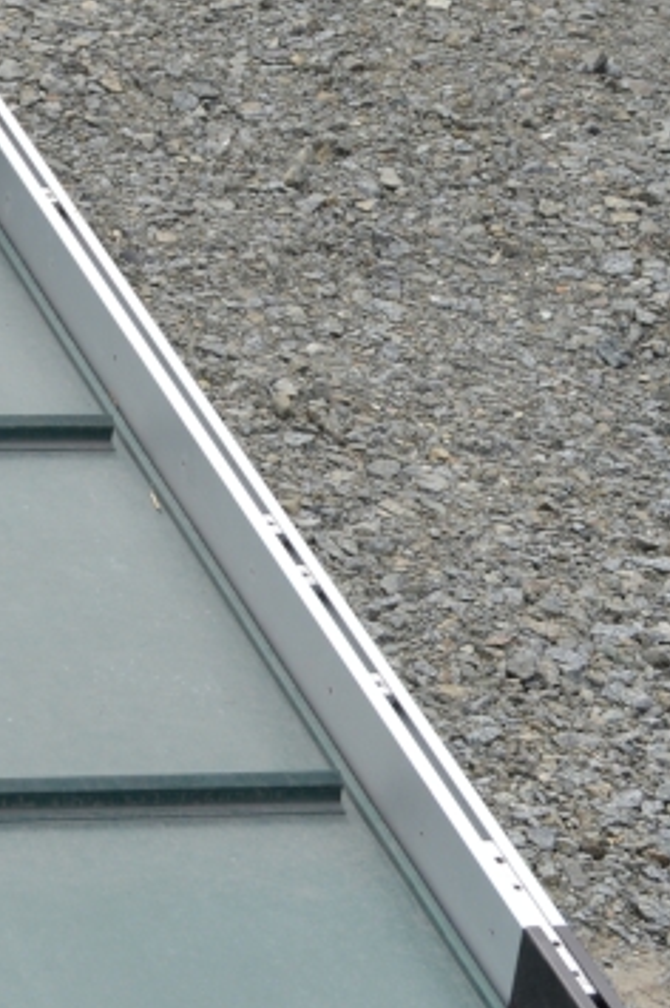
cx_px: -460
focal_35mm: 165
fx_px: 4615
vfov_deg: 11.9
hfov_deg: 8.1
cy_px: -474
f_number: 7.1
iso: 100
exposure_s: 1/200
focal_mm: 26
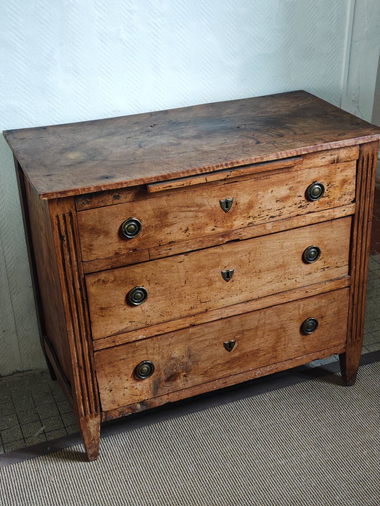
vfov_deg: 35.5
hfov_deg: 27.0
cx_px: 190
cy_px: 253
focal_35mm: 54
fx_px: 790
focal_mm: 6.67
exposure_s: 1/50
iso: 500
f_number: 1.9
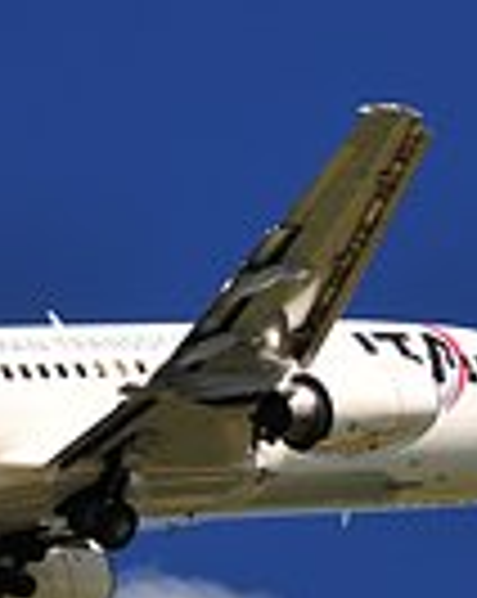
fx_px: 6703
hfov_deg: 4.1
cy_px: 220
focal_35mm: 379
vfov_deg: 5.1
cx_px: 27
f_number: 2.8
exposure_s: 1/1600
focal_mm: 70
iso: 200
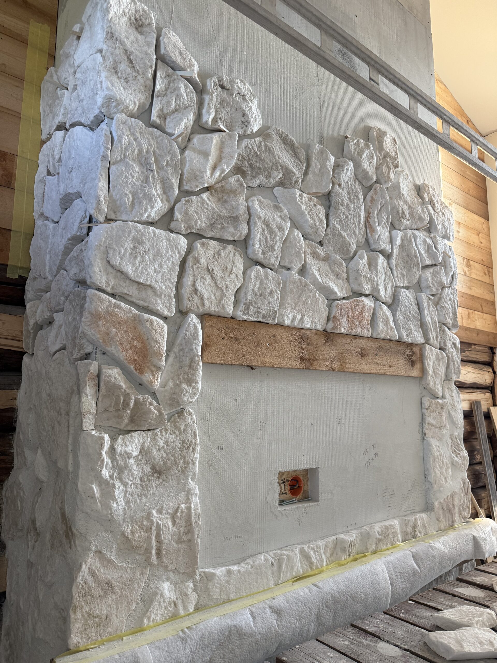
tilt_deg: +9.3
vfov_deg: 71.6
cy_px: 332
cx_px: 248
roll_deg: -0.5
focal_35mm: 24
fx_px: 459
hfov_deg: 56.8
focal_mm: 6.76
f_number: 1.78
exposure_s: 1/60
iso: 250
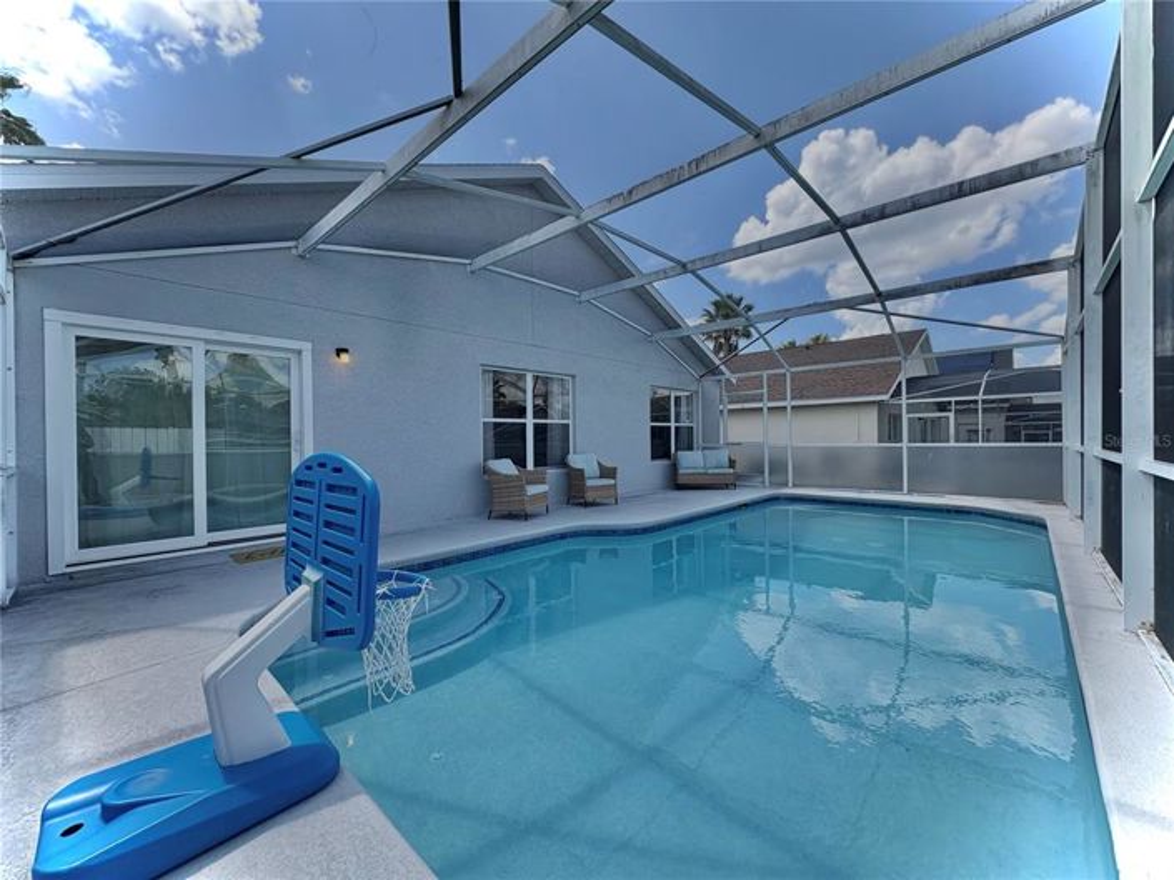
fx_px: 475
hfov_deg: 102.1
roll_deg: +0.9
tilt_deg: -0.2
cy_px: 440
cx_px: 587
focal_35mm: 14
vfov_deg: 85.6
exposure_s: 1/569
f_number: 2.2
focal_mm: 2.22
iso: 50
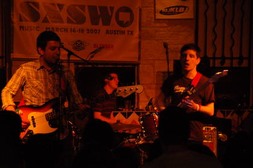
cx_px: 126
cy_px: 84
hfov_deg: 17.5
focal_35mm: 117
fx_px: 821
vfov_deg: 11.7
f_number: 5.6
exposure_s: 1/40
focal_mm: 78
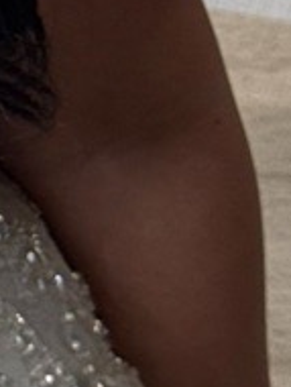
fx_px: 3389
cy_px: -674
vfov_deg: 6.1
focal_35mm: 303
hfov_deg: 4.8
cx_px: -440
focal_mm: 6.76
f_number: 1.78
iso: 64
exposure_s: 1/345
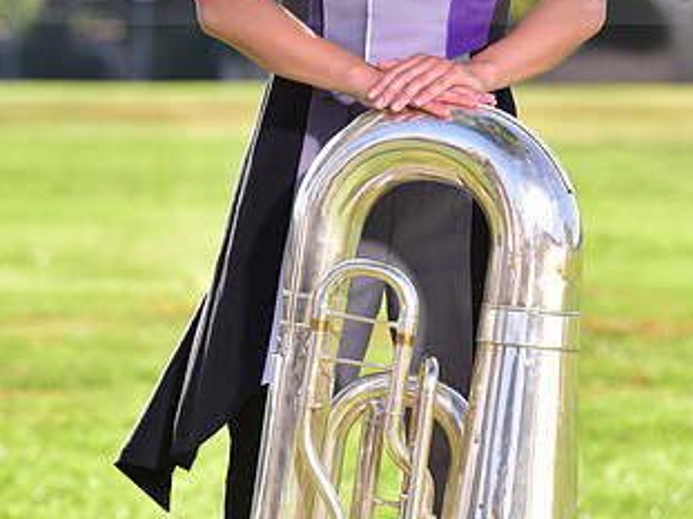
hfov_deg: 7.4
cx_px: 422
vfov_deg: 5.5
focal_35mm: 269
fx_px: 5383
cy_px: -47
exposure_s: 1/250
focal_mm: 150
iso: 100
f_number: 4.5
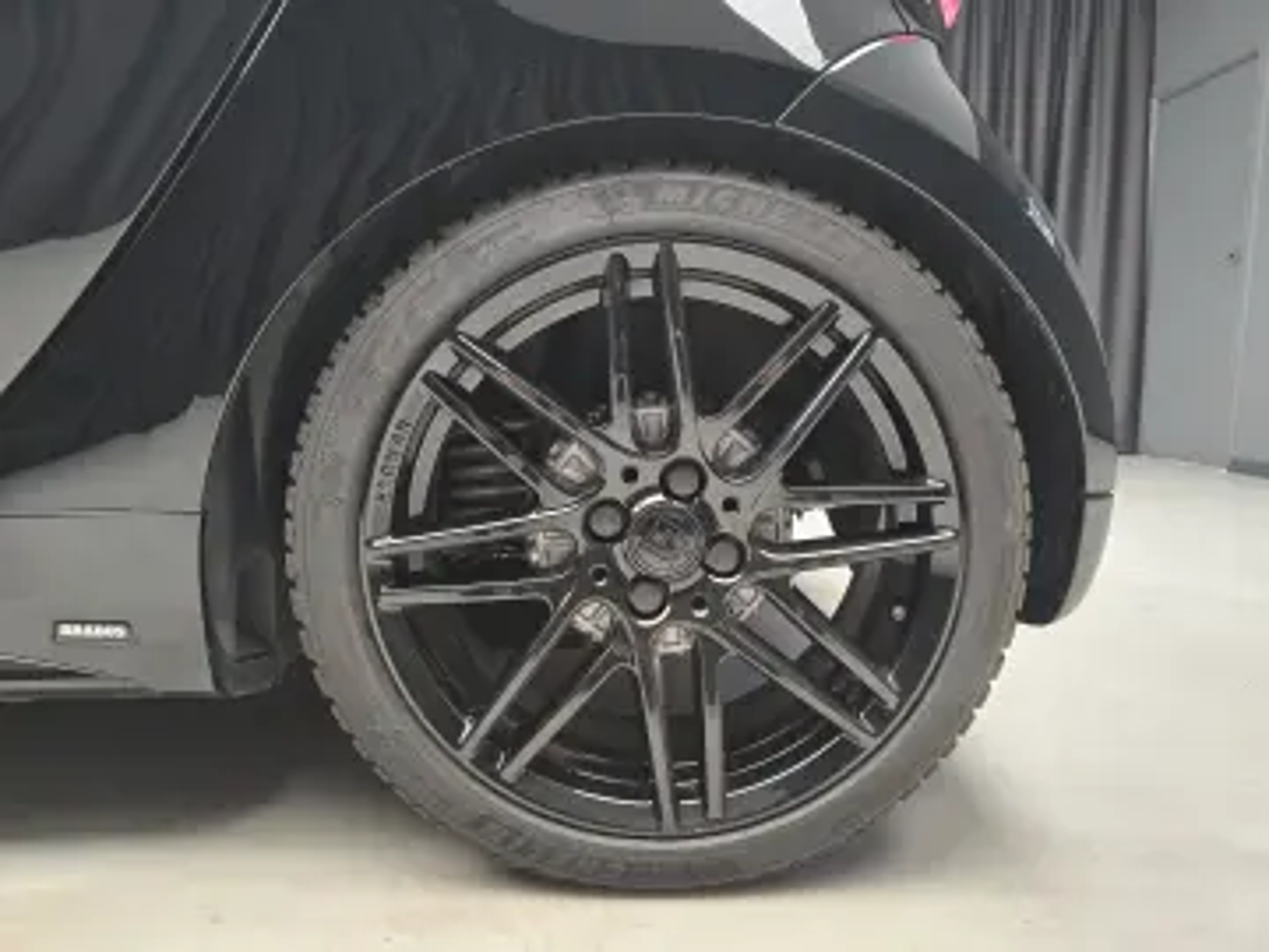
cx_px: 634
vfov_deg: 58.9
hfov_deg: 73.9
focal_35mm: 23
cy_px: 476
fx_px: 843
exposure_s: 1/100
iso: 400
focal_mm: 6.3
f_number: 1.7
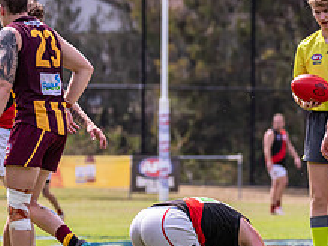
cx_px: 248
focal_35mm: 591
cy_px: 157
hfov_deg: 3.4
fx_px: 5597
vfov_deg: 2.5
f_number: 6.3
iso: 800
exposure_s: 1/2500
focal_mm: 210
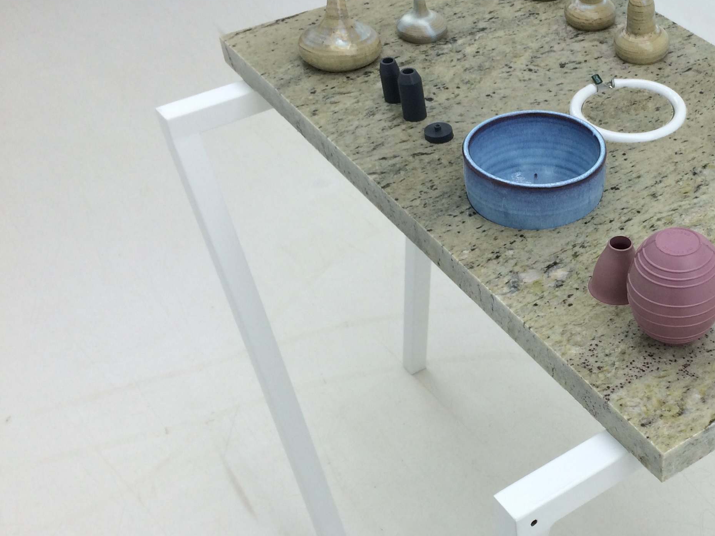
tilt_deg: -41.7
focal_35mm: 51
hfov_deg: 35.5
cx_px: 628
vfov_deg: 28.5
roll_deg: -0.8
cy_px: 293
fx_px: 1053
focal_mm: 4.15
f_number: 2.2
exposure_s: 1/204
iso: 32
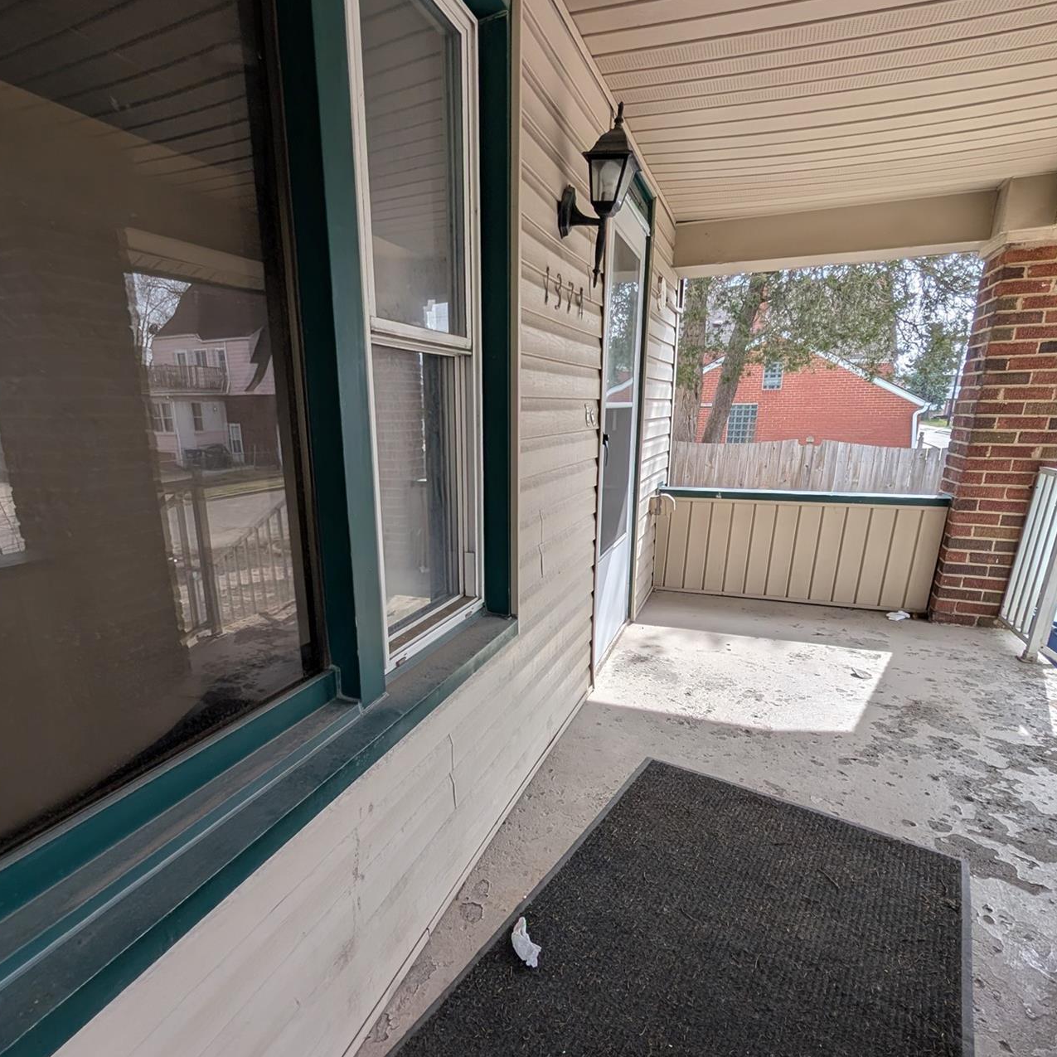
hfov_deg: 83.7
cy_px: 594
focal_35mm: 17
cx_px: 476
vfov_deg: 83.6
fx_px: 587
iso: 52
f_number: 1.7
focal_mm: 2.02
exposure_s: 1/1330
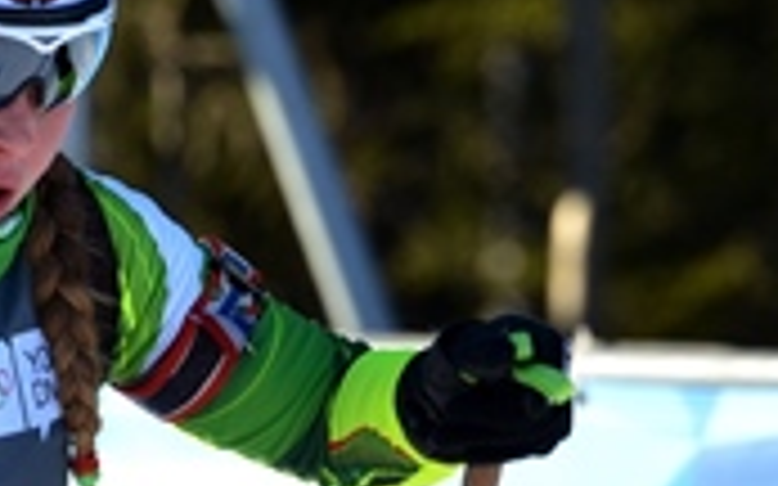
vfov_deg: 1.2
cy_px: 414
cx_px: 238
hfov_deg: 1.9
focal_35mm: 1127
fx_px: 23888
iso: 400
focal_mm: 200
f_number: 4.5
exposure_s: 1/1600
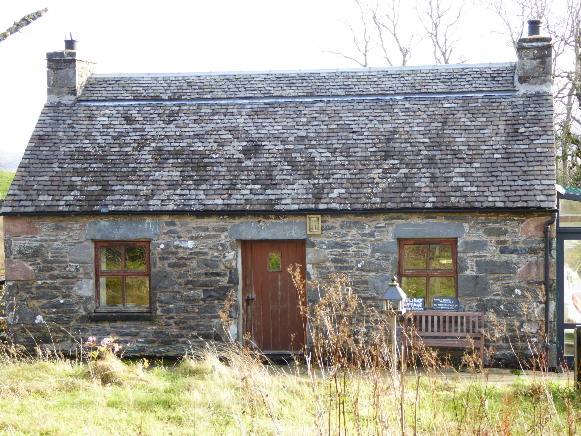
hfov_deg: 23.3
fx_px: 1410
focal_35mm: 84
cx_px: 290
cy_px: 218
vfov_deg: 17.6
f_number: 4.8
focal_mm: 15
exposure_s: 1/60
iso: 125
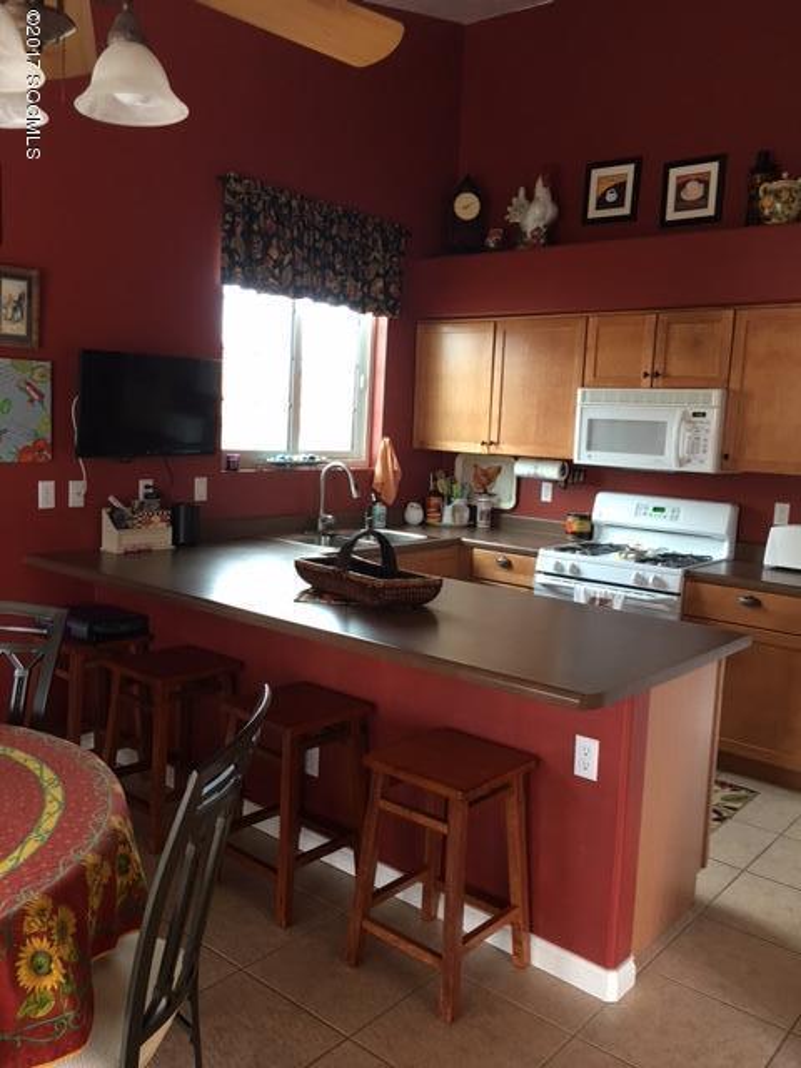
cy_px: 534
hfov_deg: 48.2
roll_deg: -2.3
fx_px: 895
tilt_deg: -5.1
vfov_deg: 61.7
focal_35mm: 29
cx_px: 400
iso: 50
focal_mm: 4.15
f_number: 2.2
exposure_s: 1/15
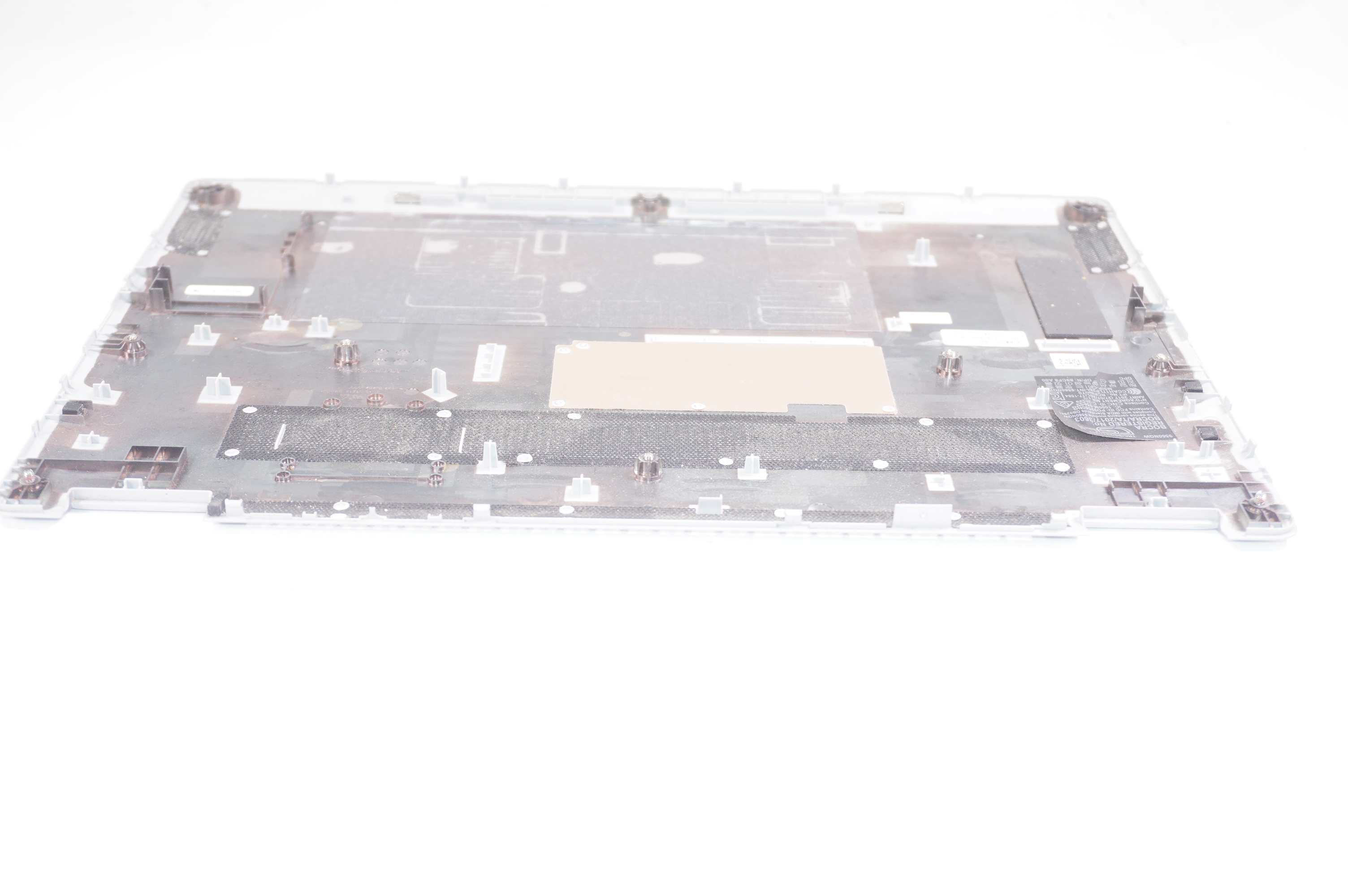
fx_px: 1740
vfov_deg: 28.9
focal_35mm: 46
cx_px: 674
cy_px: 448
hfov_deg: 42.4
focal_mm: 31
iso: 640
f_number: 5
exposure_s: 1/160
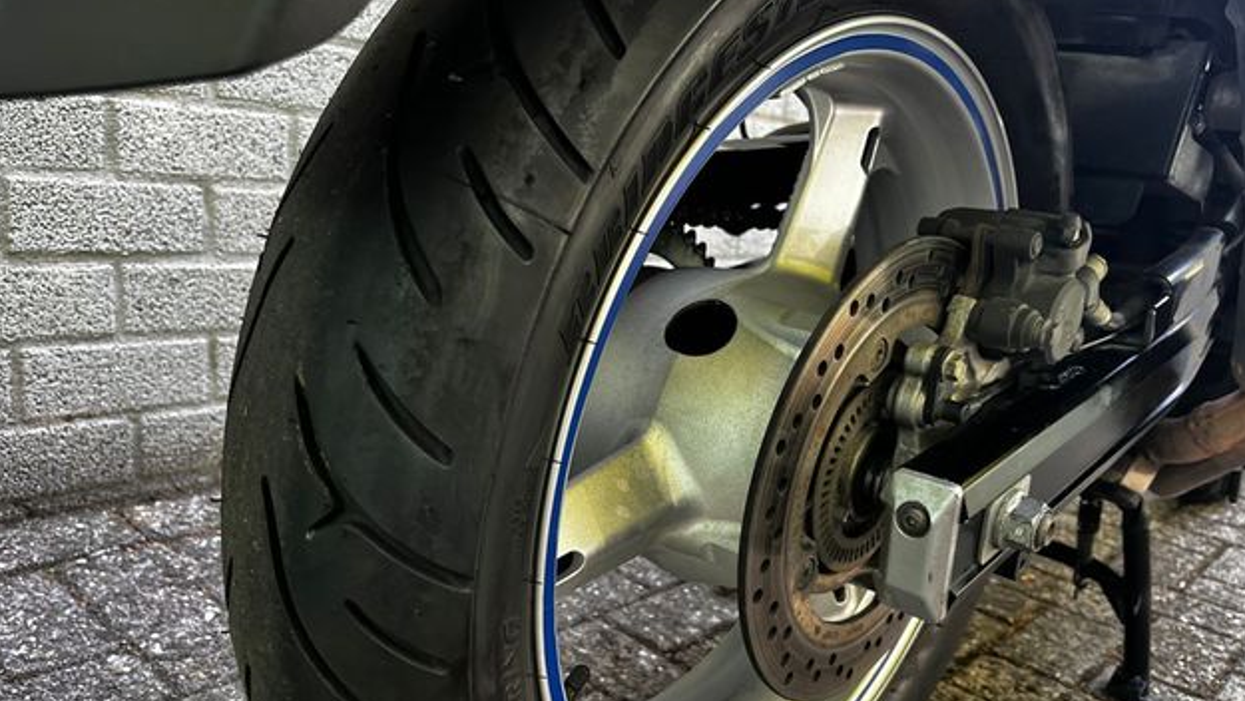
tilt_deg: -16.2
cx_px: 618
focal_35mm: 29
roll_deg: -7.1
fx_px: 958
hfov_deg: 66.0
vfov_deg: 40.0
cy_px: 426
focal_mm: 5.1
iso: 125
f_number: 1.6
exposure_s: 1/102
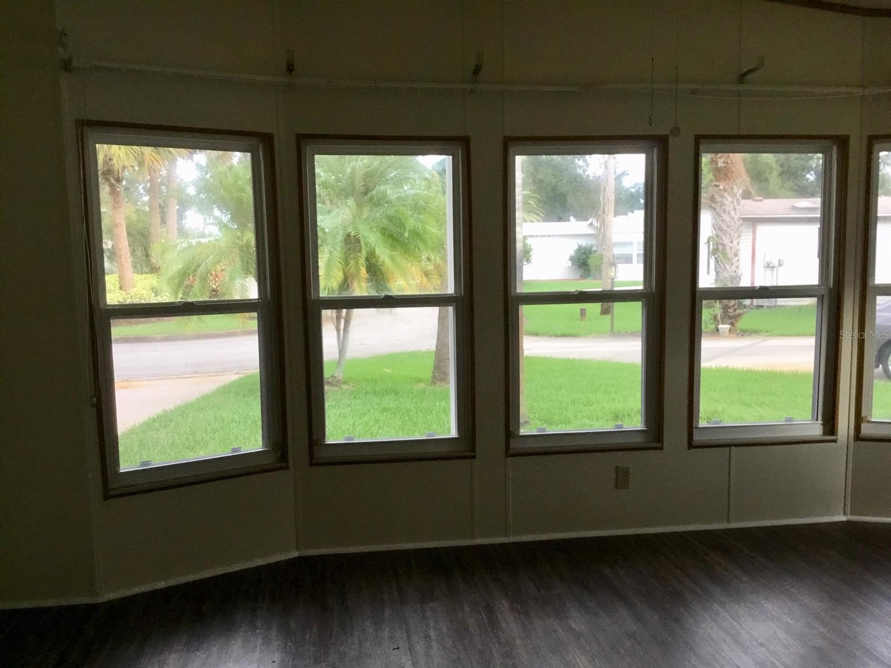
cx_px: 446
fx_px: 798
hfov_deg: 58.4
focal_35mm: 31
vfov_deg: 45.4
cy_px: 334
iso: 50
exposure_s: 1/30
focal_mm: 3.3
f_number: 2.4
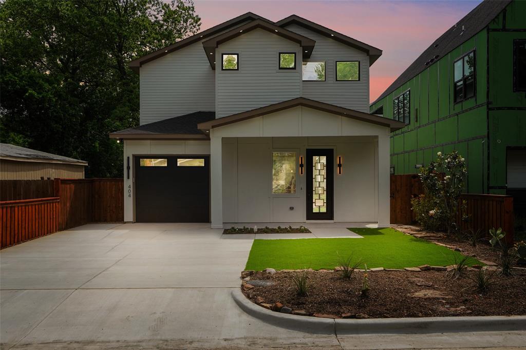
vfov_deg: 36.8
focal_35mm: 36
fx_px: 526
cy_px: 175
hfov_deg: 53.1
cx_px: 263
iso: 640
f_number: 9
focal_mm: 24
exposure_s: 1/1000
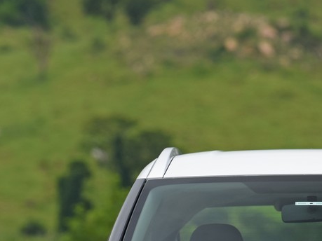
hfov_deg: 3.0
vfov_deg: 2.2
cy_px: 336
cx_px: 313
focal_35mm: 671
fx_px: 6240
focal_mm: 200
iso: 250
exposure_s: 1/500
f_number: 5.6
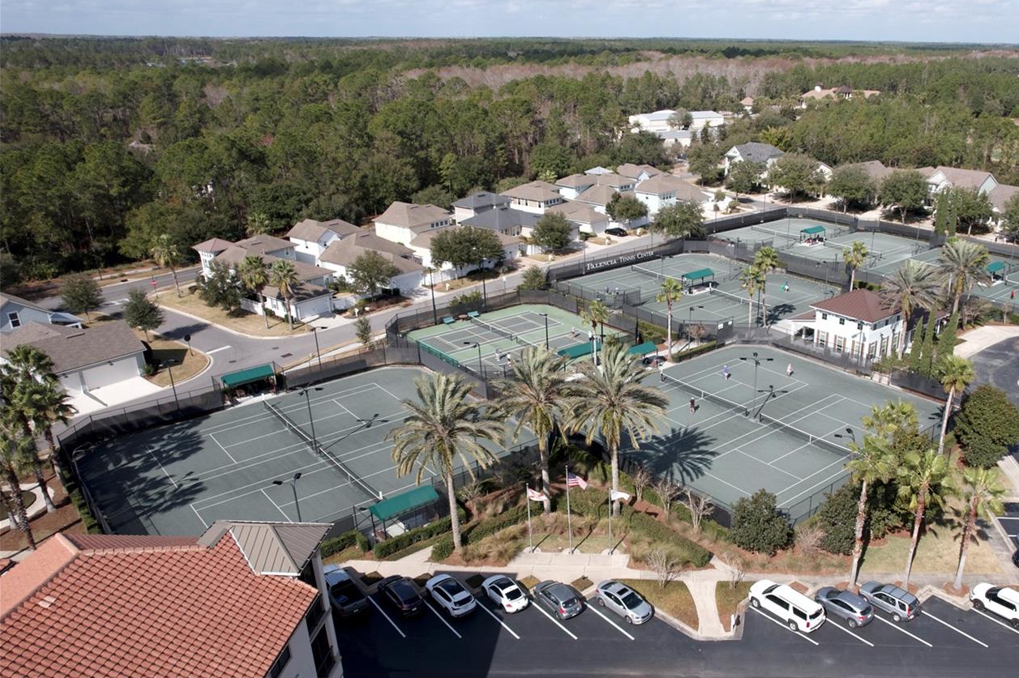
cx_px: 648
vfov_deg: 46.3
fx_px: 792
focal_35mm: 28
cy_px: 374
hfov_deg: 64.4
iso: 130
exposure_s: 1/2000
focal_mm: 8.38
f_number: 2.8
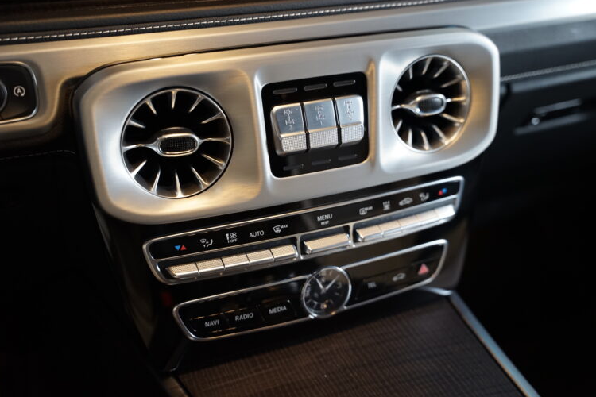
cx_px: 299
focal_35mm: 44
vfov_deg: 30.6
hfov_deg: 44.7
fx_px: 725
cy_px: 195
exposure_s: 1/80
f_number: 2.8
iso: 1250
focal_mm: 42.8
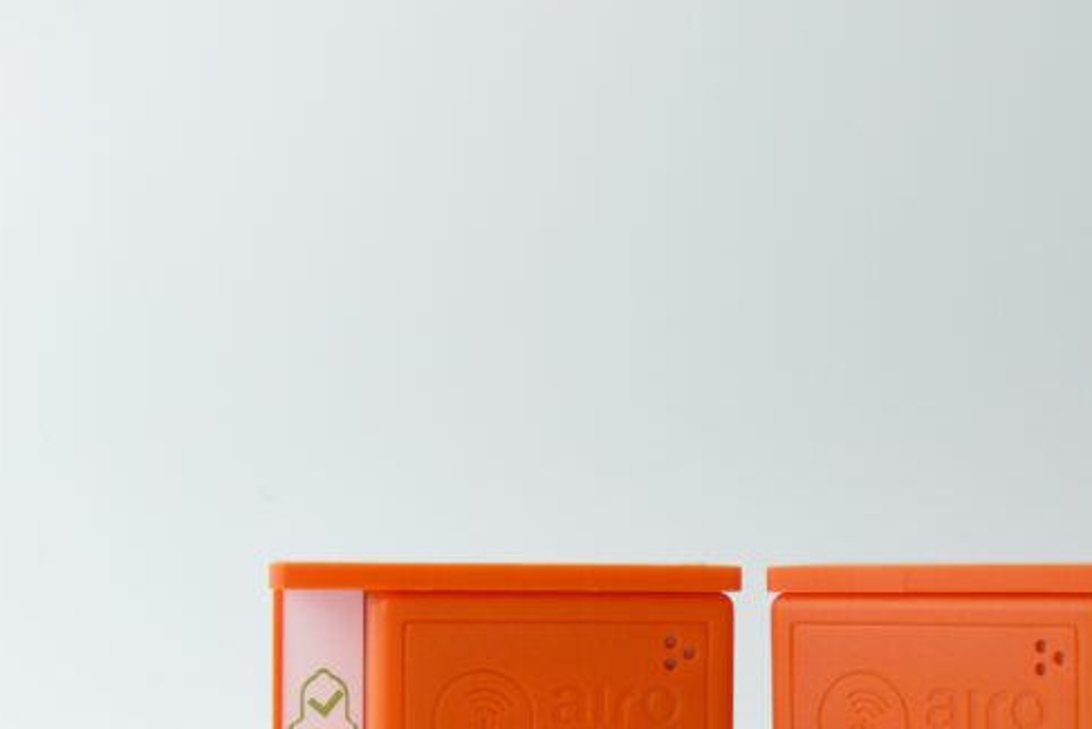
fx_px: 2488
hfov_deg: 24.6
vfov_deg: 16.5
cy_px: 576
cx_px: 756
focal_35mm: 82
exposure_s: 1/100
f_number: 5.6
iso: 80
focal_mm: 10.2
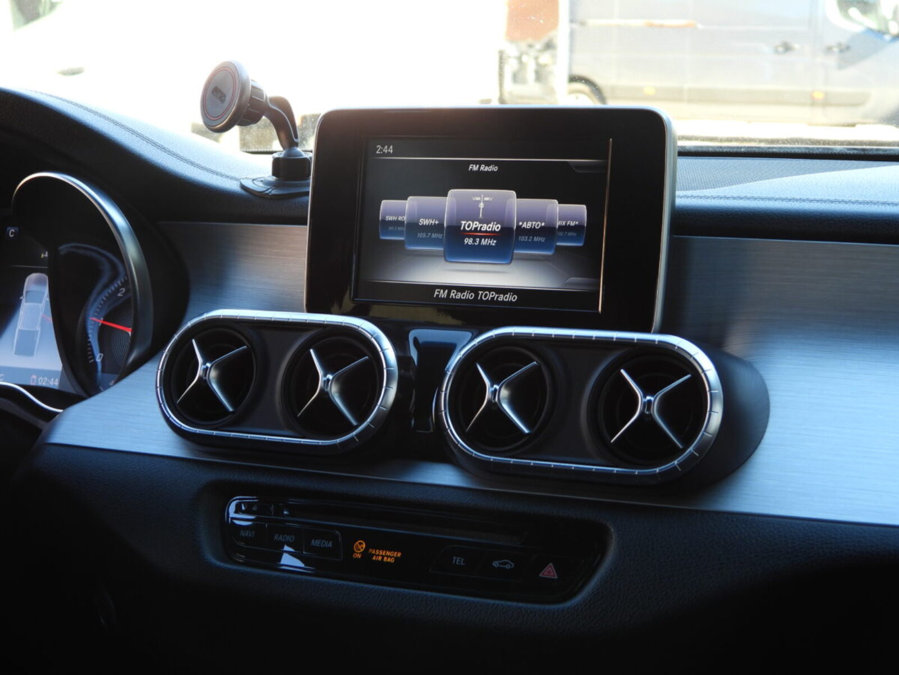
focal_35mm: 75
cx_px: 450
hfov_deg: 26.0
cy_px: 338
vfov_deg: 19.6
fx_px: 1948
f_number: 3.5
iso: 140
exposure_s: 1/60
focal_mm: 13.5
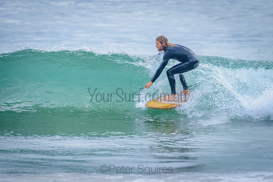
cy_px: 70
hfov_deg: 3.4
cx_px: 167
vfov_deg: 2.2
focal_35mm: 613
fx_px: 4649
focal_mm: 500
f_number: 5.6
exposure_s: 1/2000
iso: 1000
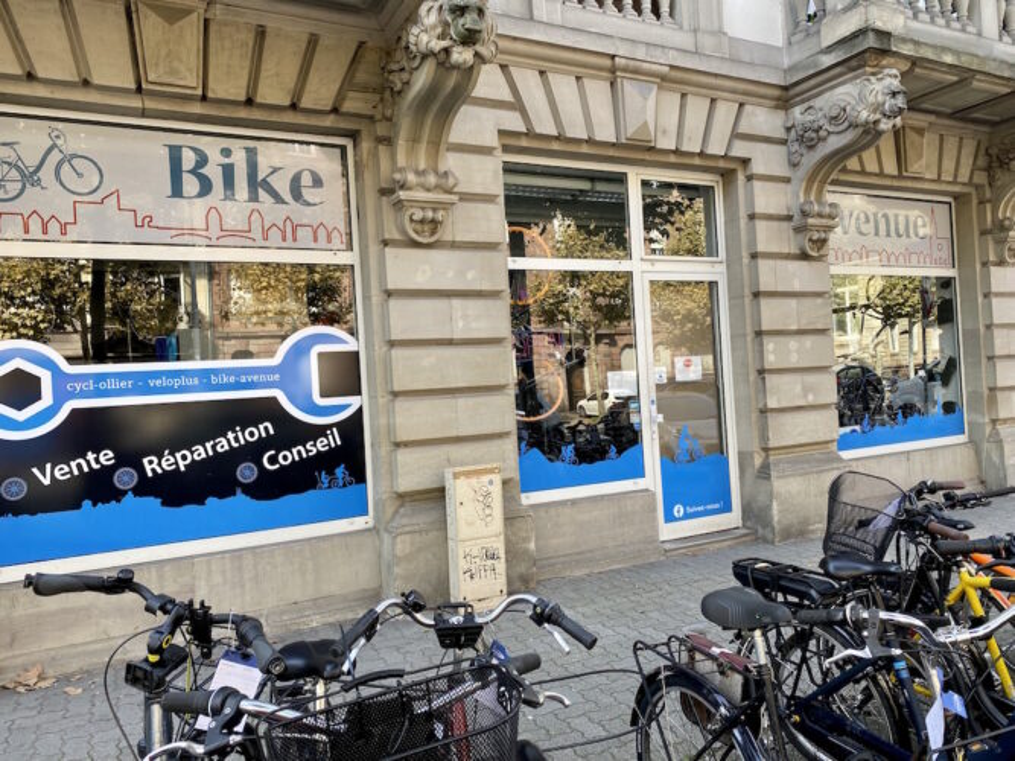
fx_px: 762
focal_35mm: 26
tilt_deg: +1.3
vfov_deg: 53.0
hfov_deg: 67.3
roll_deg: +3.0
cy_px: 380
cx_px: 508
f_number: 1.8
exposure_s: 1/122
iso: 40
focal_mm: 4.25
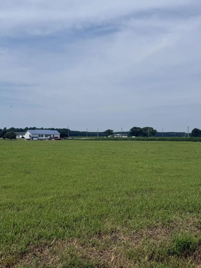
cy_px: 132
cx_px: 79
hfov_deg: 42.7
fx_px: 255
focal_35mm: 33
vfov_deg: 55.3
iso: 80
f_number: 1.78
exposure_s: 1/9091
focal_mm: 6.76
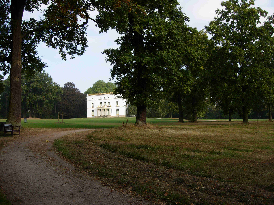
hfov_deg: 51.4
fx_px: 285
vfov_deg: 39.7
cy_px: 102
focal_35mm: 36
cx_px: 137
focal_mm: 7.5
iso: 50
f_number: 4.8
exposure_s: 1/192
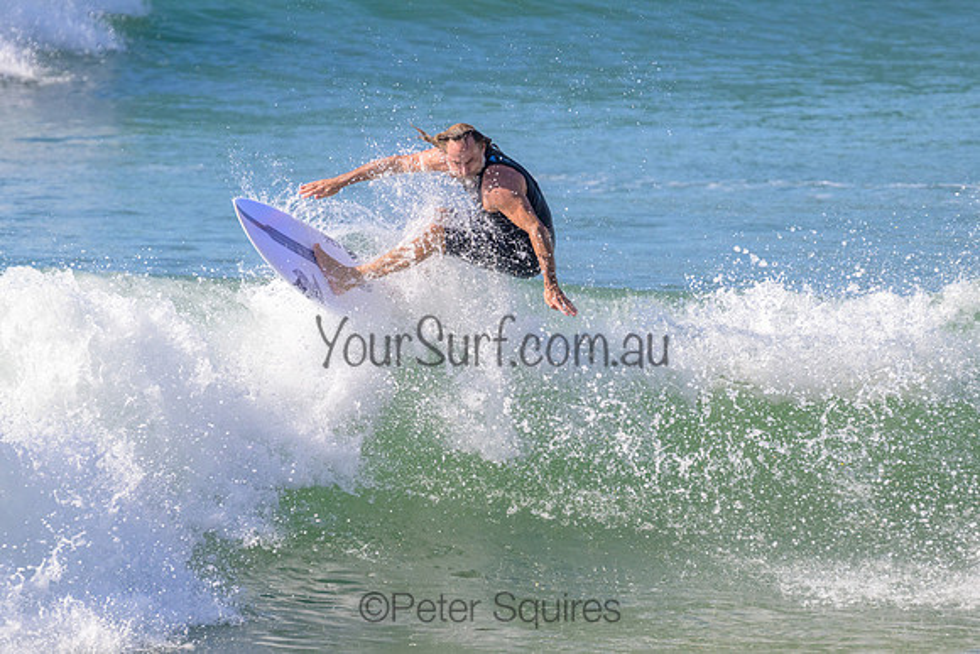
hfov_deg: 2.9
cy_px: 363
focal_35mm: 714
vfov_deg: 1.9
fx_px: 19436
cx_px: 485
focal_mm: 600
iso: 900
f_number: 11
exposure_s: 1/2000
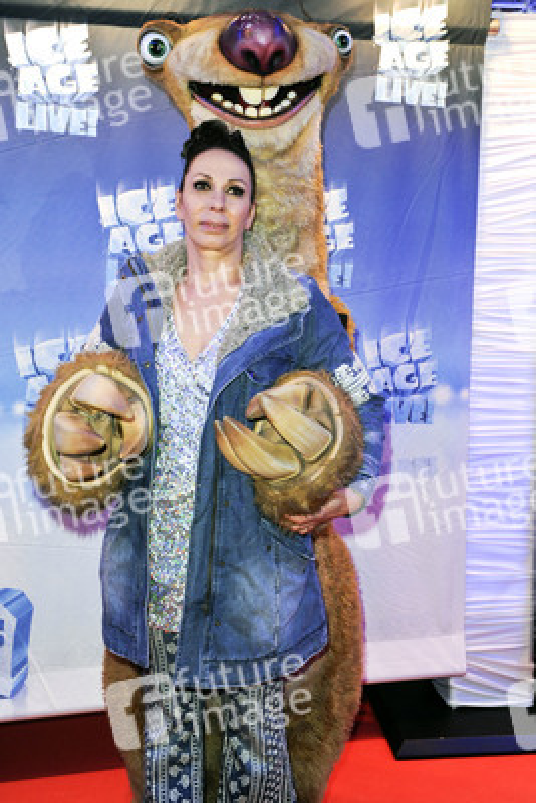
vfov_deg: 43.6
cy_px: 402
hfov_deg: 29.9
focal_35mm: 45
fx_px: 1004
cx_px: 268
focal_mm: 45
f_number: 5.6
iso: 1600
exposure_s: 1/200
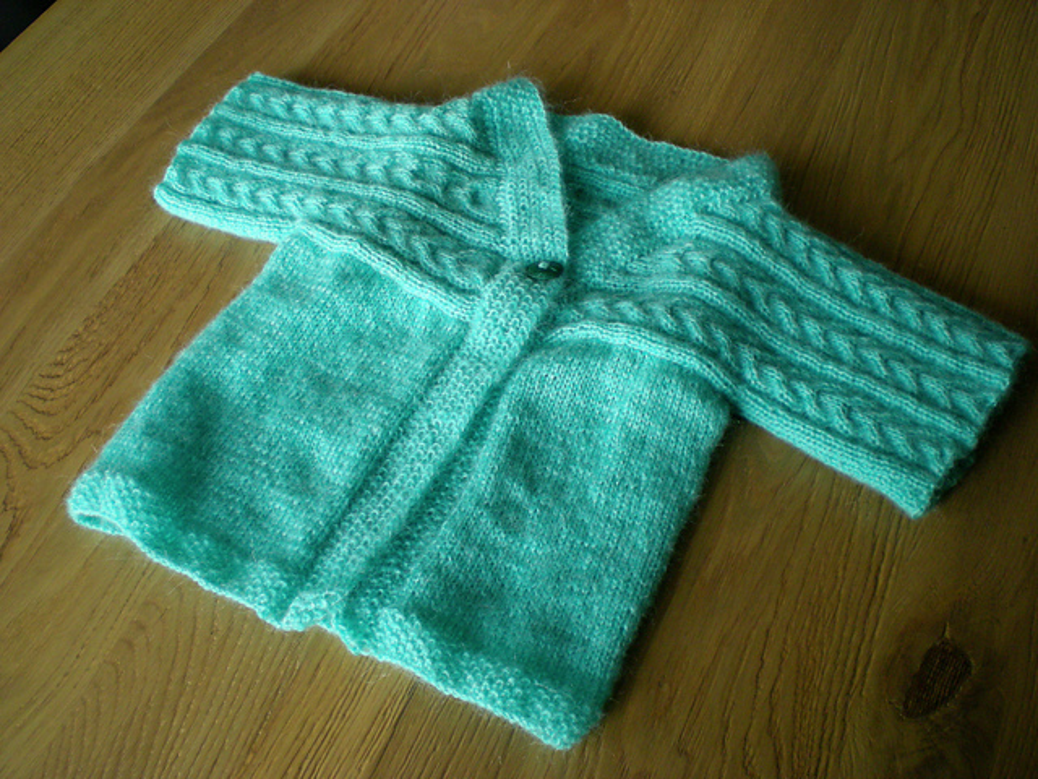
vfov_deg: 37.7
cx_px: 519
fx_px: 1139
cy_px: 390
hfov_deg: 49.0
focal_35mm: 38
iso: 200
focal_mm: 6.3
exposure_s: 1/50
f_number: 3.1
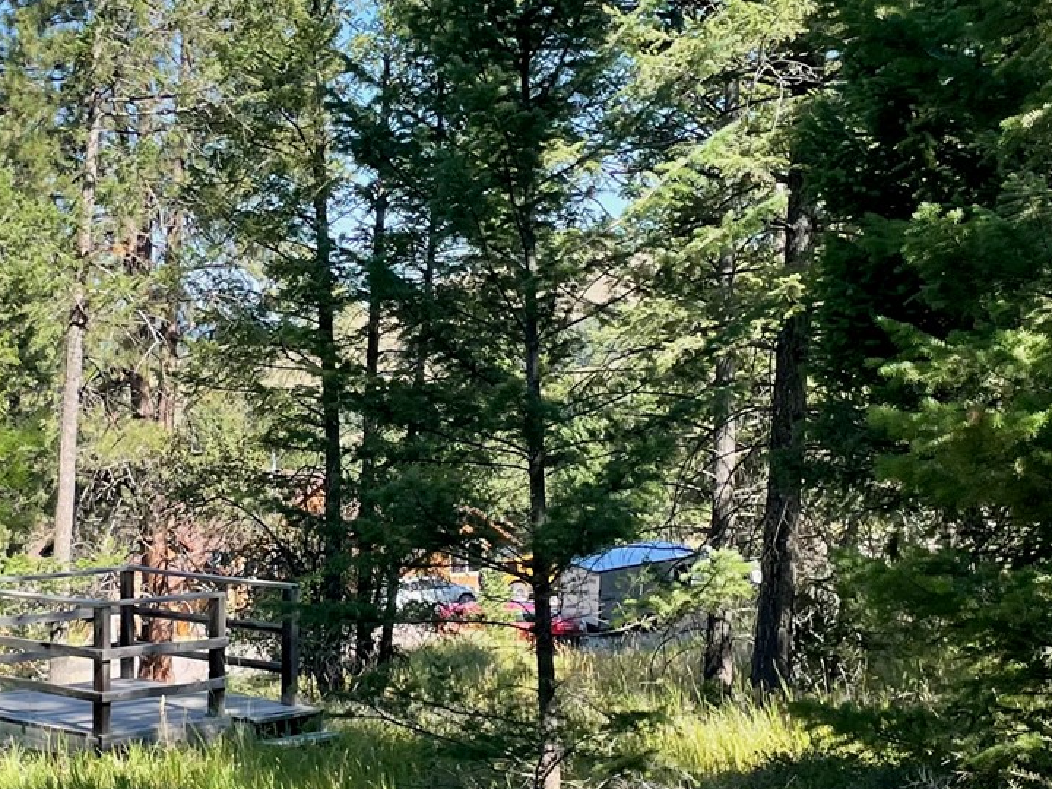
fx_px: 2249
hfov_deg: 26.2
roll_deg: -0.1
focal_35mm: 74
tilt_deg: -3.0
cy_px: 412
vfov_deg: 19.9
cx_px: 370
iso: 32
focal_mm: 4.2
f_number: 1.6
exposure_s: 1/868
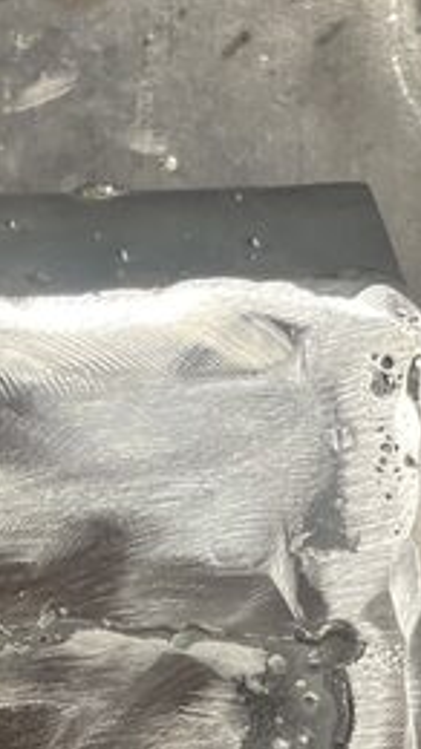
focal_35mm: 98
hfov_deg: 12.1
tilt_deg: -85.6
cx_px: -50
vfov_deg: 19.5
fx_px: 1947
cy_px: 1054
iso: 200
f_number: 1.6
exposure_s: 1/60
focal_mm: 4.2
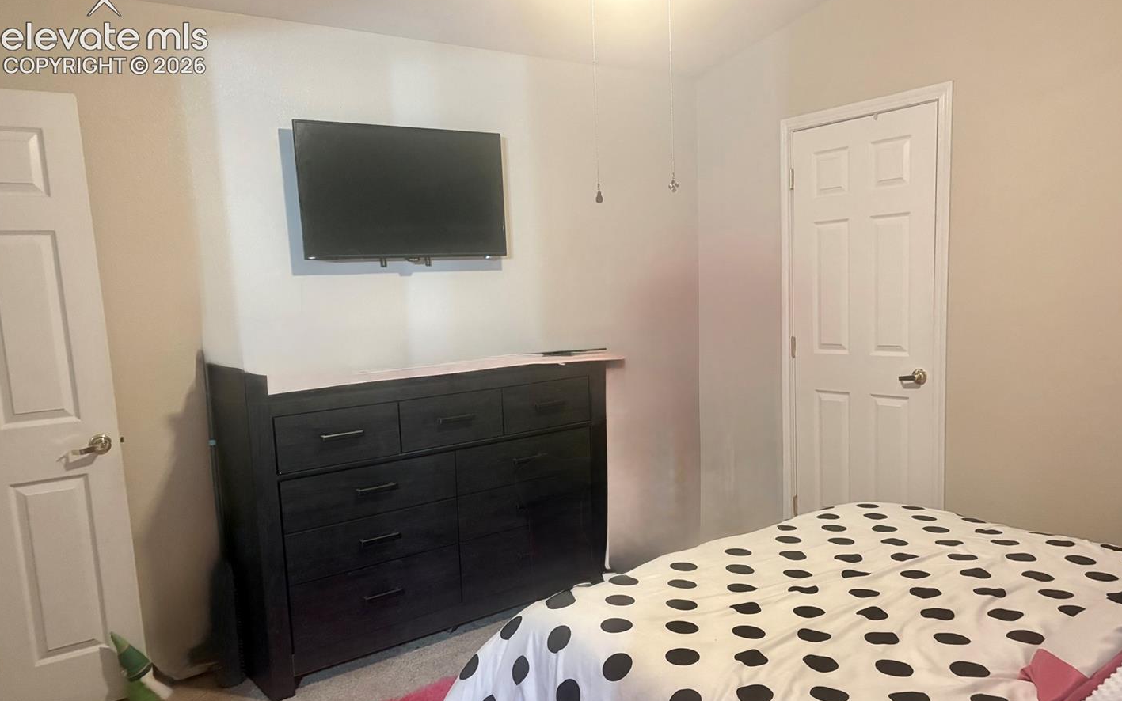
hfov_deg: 66.5
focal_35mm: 28
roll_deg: +2.8
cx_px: 561
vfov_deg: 44.4
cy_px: 403
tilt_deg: -8.0
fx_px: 856
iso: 500
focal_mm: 5.96
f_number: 1.6
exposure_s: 1/30
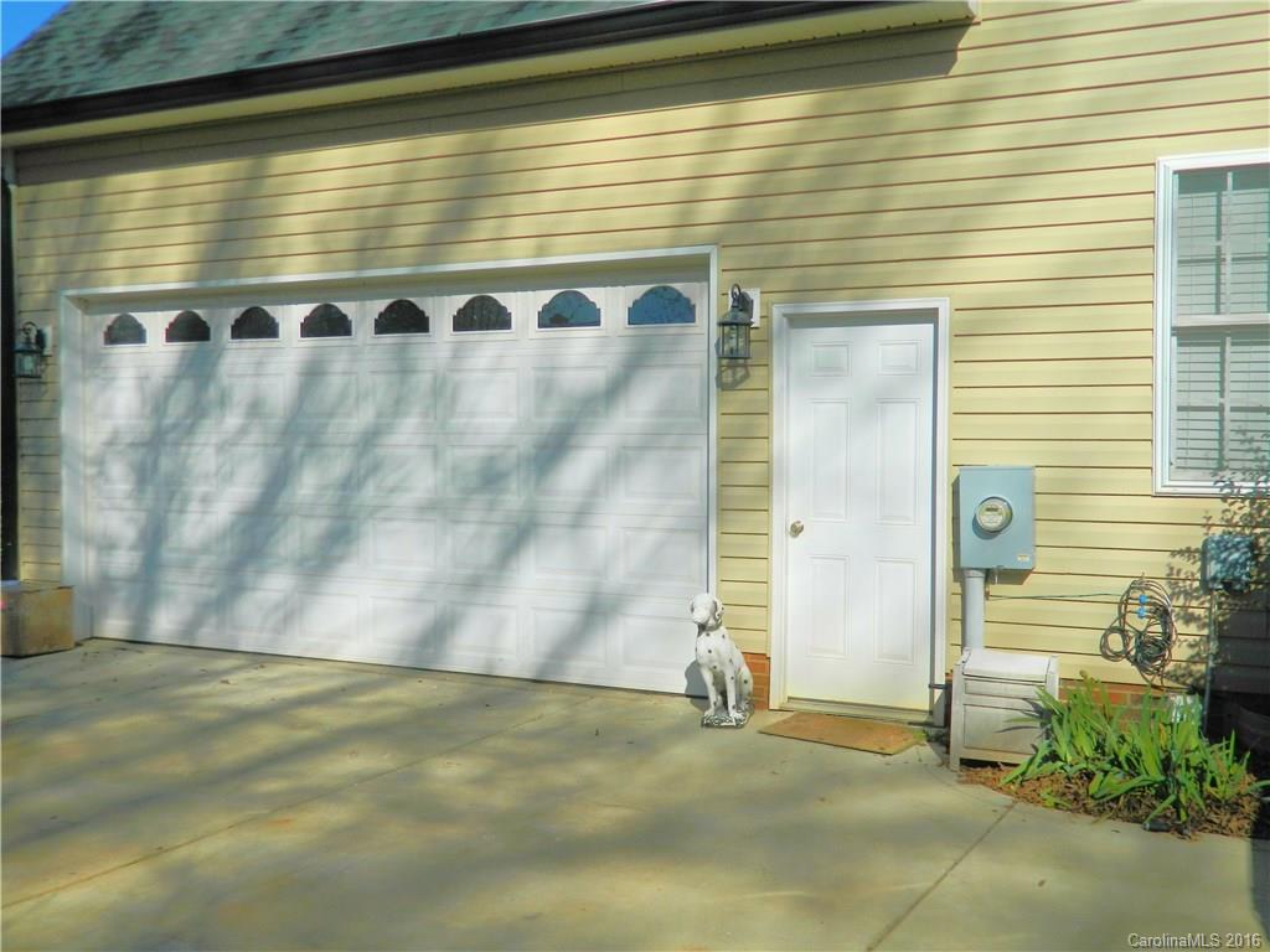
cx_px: 635
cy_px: 476
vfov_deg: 40.7
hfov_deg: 52.6
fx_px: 1284
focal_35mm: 35
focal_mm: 6.2
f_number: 9.4
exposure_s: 1/250
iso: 80
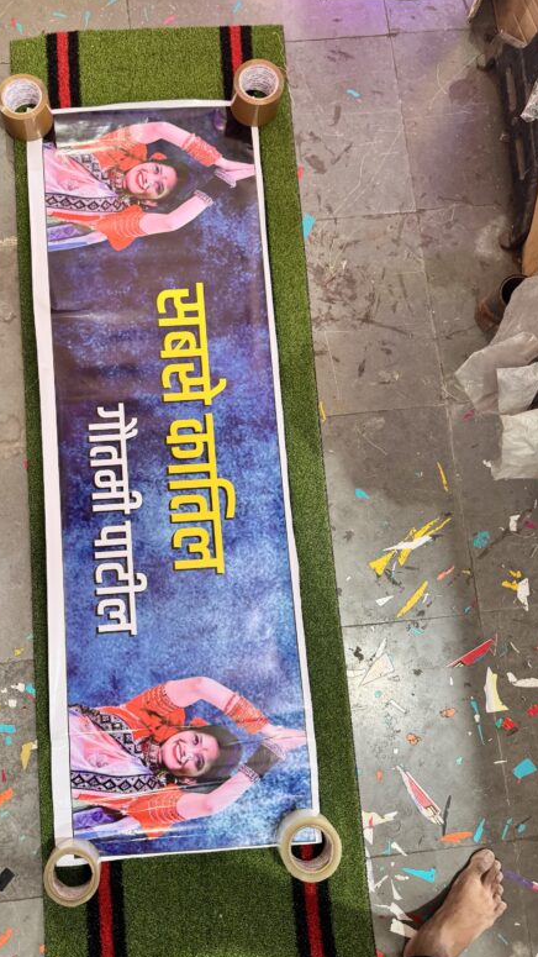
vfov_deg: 69.8
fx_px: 685
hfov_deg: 42.2
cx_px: 173
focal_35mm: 27
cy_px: 489
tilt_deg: -81.0
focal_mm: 6.76
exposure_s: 1/50
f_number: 1.78
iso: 200
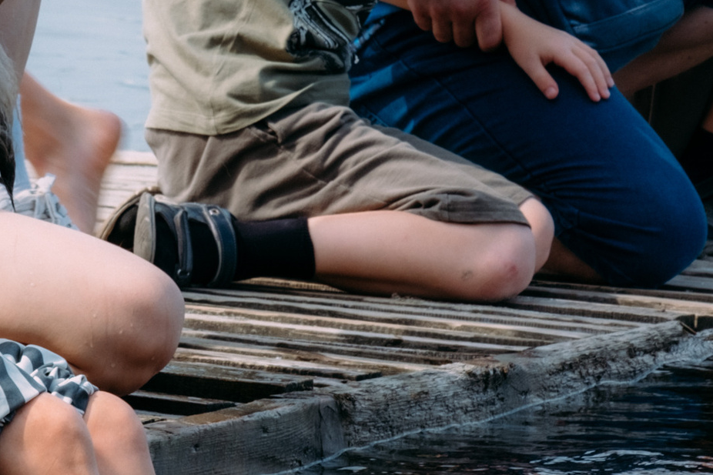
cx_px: -102
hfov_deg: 3.2
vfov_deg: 2.1
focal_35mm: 647
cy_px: 233
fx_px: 12811
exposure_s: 1/125
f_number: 13
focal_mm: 156.1
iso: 160
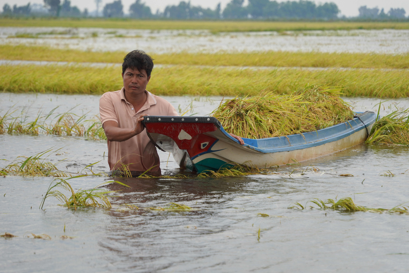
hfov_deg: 10.7
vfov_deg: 7.1
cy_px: 128
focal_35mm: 193
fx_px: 2187
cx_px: 200
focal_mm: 121
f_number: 5.6
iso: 100
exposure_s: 1/320
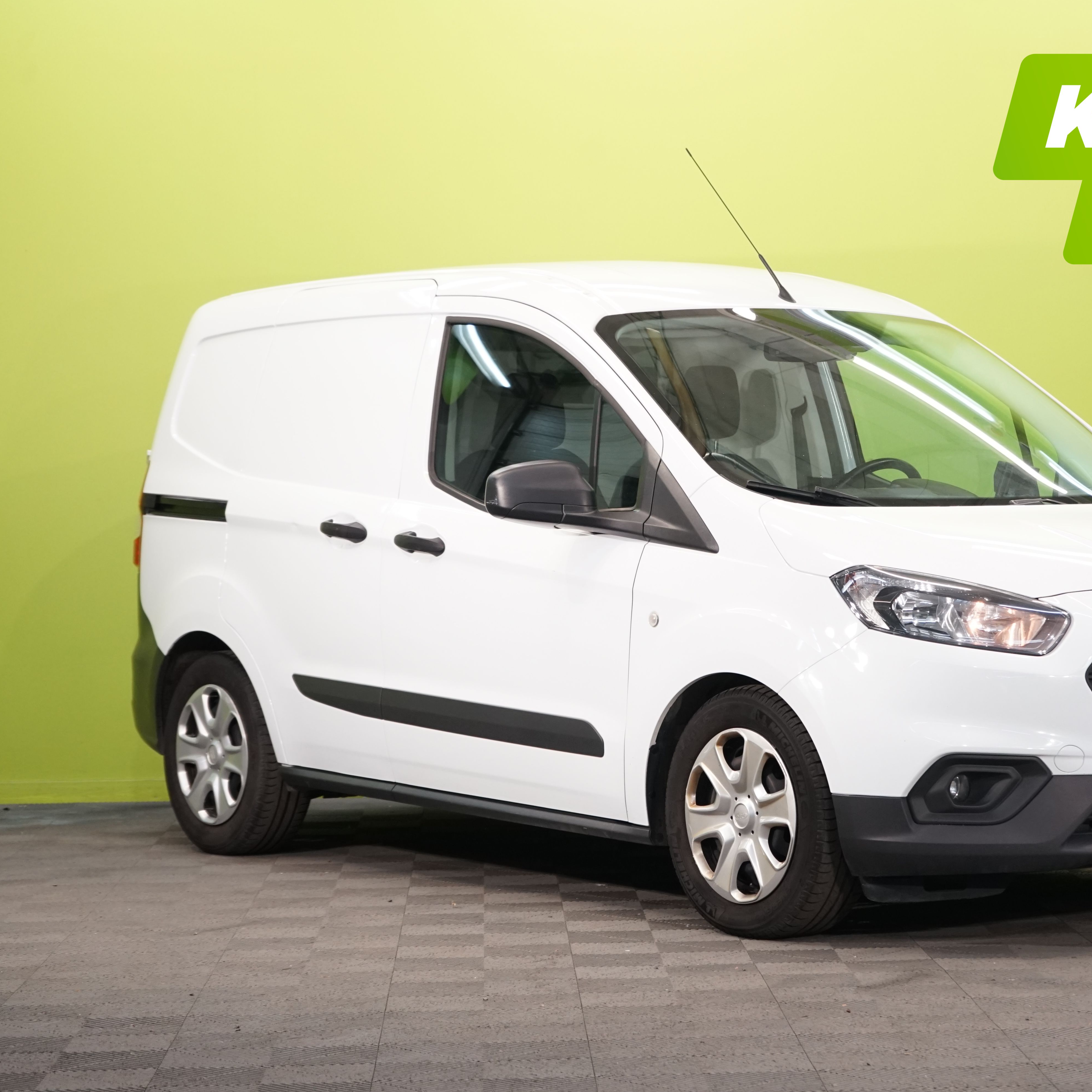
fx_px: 3212
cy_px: 545
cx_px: 754
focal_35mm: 90
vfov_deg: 19.3
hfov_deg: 19.2
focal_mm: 70
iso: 1250
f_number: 5.6
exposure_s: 1/100
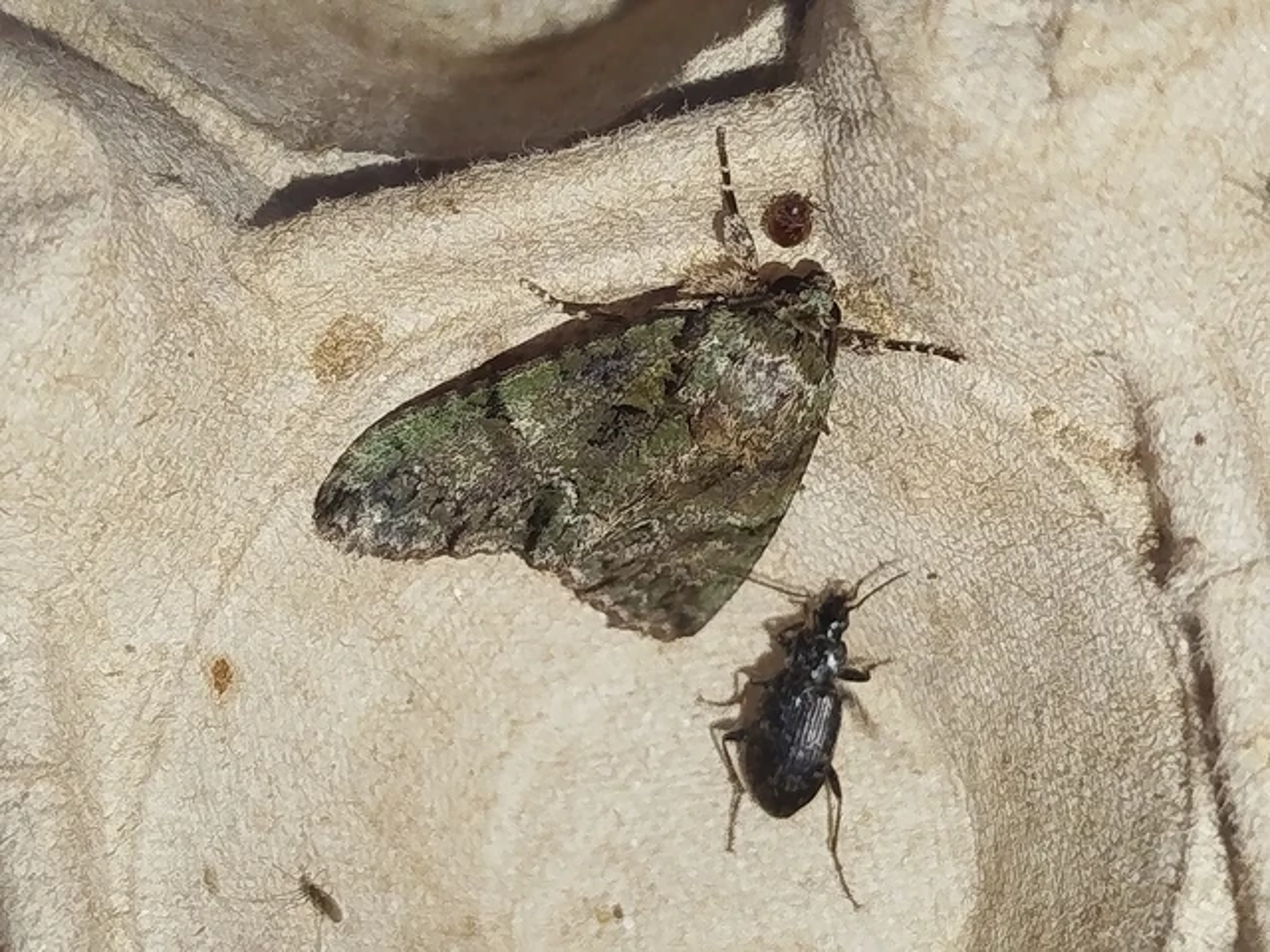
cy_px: 476
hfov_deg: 24.7
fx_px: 2898
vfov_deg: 18.7
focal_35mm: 79
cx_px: 635
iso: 125
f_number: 1.7
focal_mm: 5.31
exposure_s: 1/50
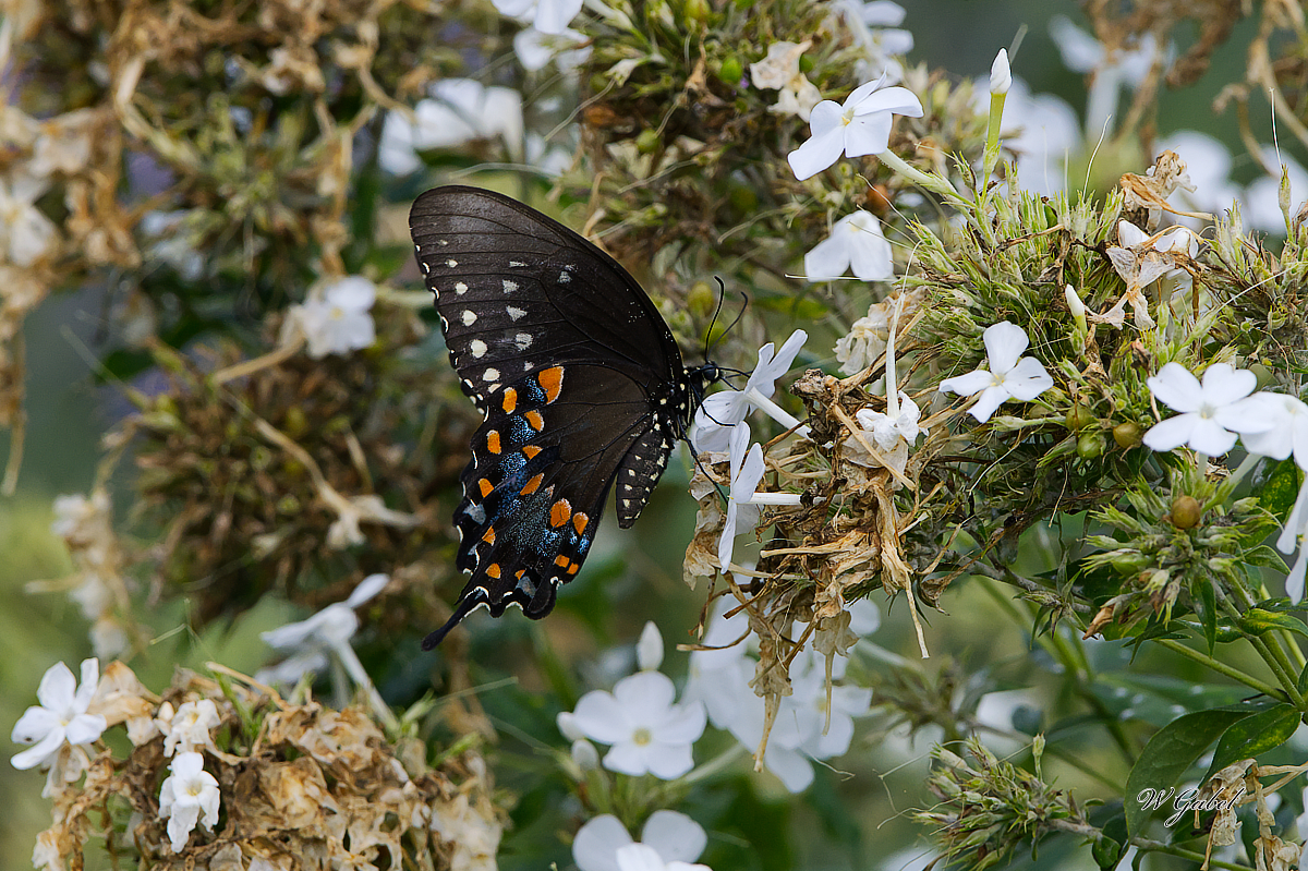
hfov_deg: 4.1
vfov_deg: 2.7
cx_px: 654
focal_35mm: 500
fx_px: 18158
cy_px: 436
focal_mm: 500
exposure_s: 1/2000
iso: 1800
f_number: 8
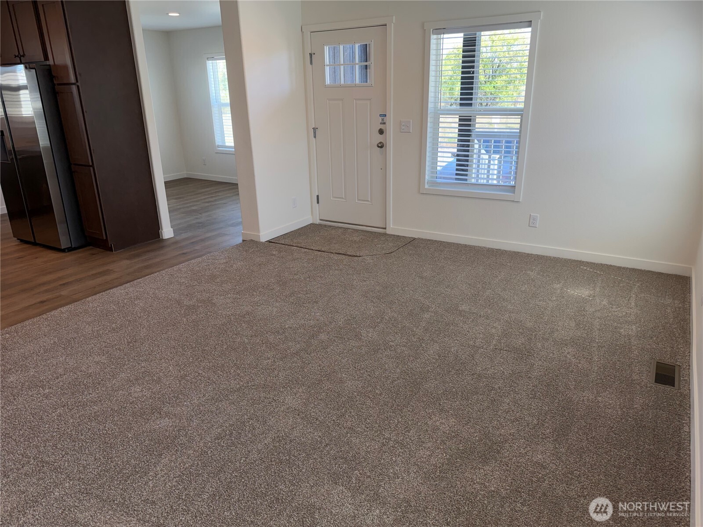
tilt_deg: -21.1
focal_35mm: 24
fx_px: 487
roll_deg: +1.1
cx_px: 352
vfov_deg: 56.8
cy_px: 264
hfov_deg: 71.6
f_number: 1.78
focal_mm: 6.76
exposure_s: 1/155
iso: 64
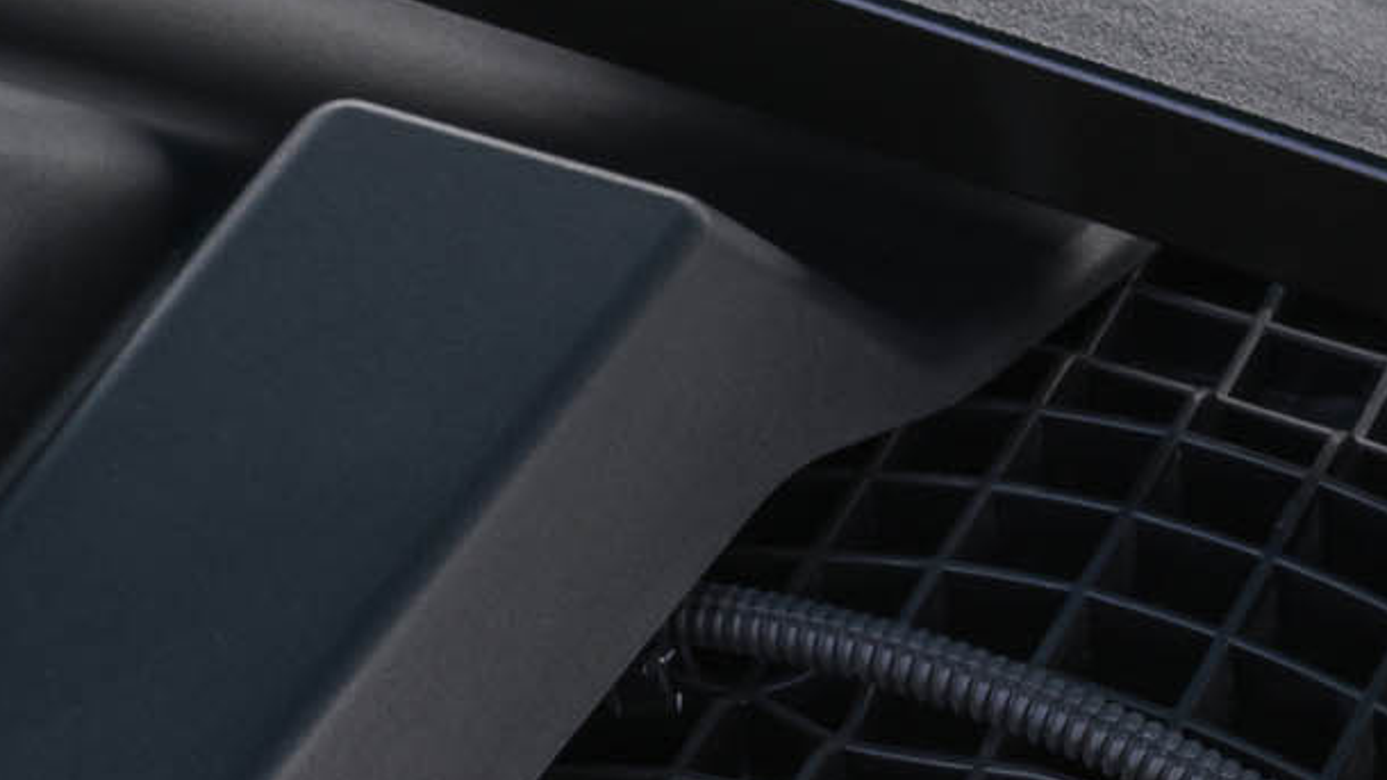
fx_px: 6141
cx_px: -600
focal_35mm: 167
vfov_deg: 7.2
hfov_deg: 12.3
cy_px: 1101
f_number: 11
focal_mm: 30
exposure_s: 1/80
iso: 160
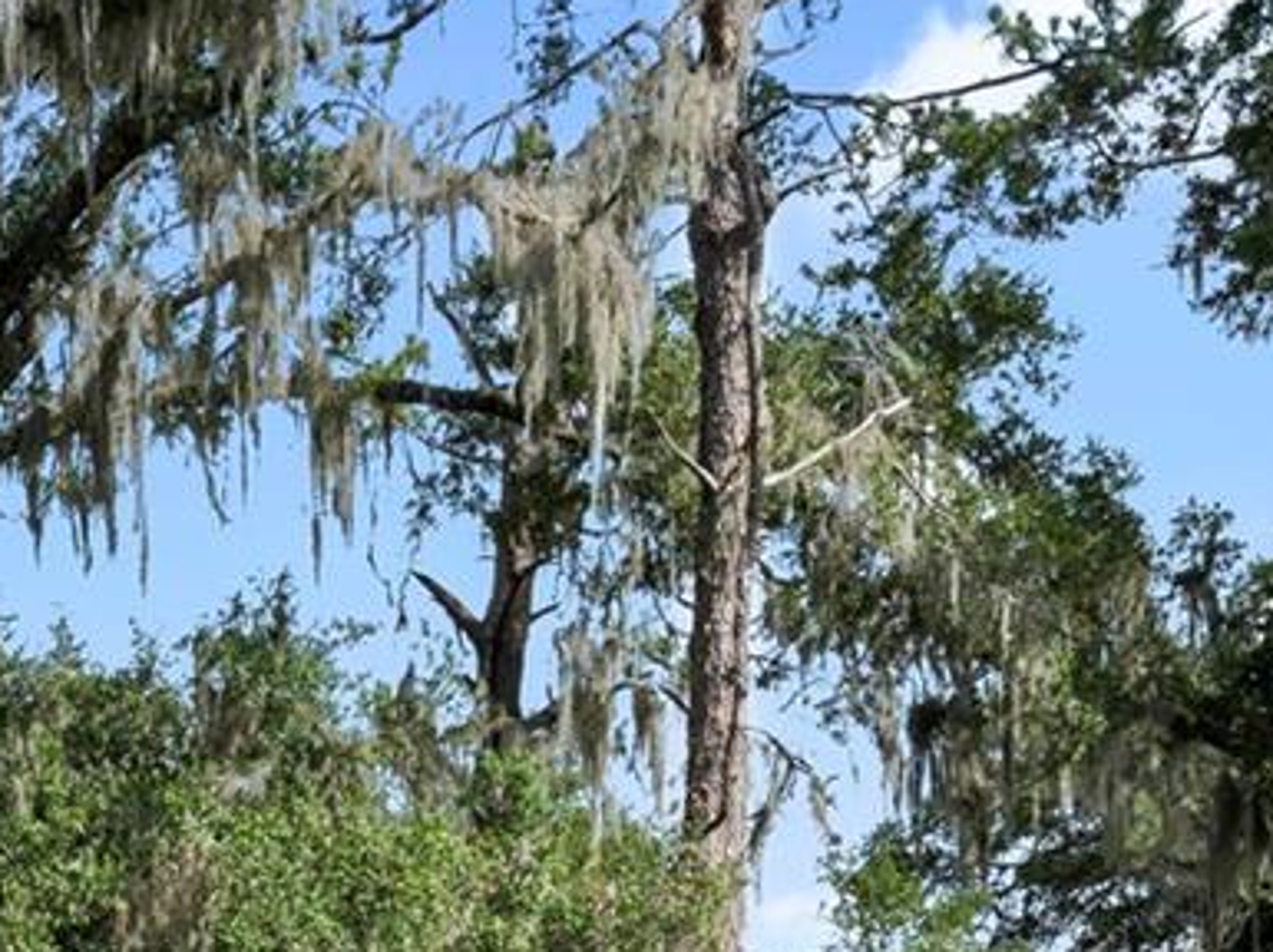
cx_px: -559
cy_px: 1673
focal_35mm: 108
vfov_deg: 12.6
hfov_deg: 16.8
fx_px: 3968
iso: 100
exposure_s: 1/200
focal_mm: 27
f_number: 11
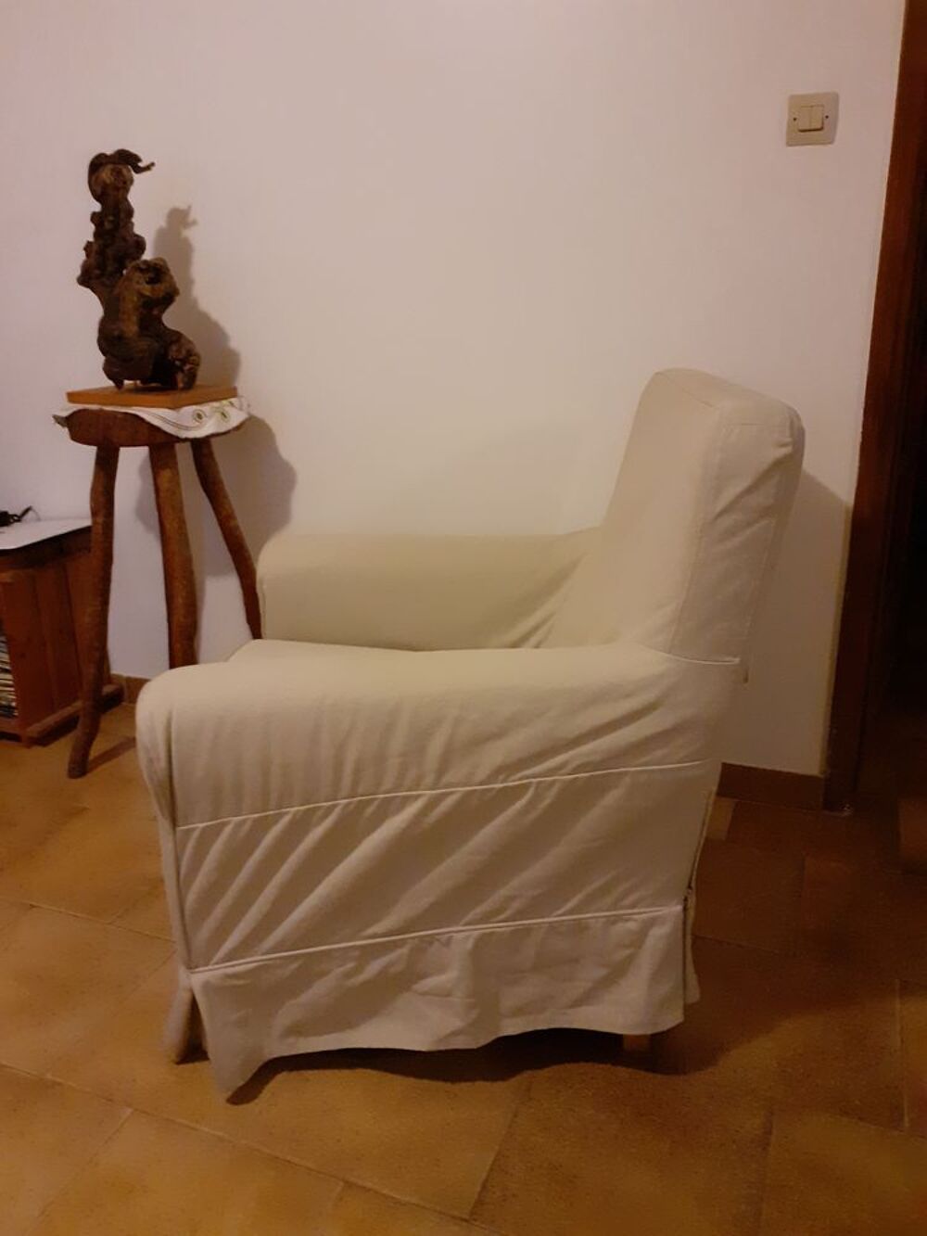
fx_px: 964
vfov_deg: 65.3
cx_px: 464
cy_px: 618
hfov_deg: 51.4
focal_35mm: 27
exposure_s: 1/25
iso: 640
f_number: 1.9
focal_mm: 3.6
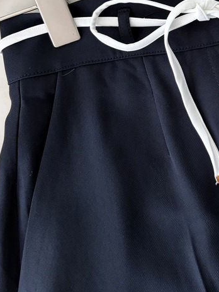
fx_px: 472
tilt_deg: -79.6
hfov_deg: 24.9
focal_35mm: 56
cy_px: 48
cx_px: 219
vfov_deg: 33.1
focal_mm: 5.96
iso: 160
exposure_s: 1/60
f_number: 1.6
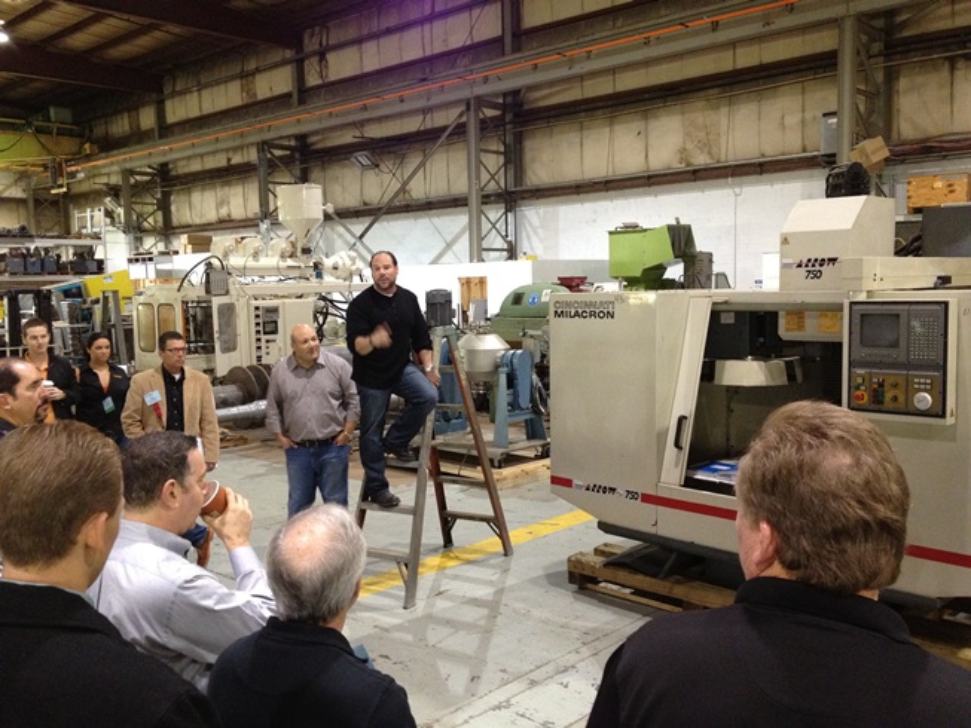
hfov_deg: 52.6
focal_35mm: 35
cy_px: 364
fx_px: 982
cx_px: 486
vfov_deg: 40.7
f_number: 2.4
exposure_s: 1/20
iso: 320
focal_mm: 4.28
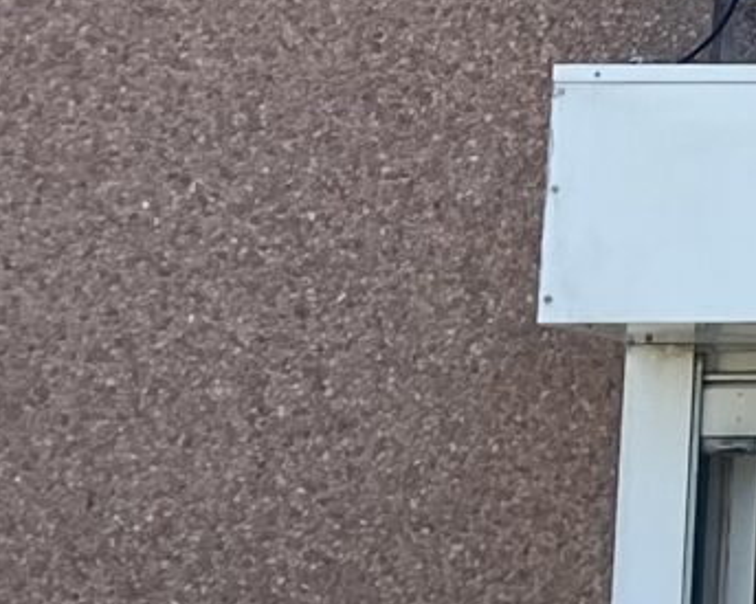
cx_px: 2242
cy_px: 77
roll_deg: -0.4
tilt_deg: +7.7
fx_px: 4228
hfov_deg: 8.6
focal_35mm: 189
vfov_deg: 8.2
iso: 50
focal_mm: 5.1
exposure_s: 1/1212
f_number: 1.6
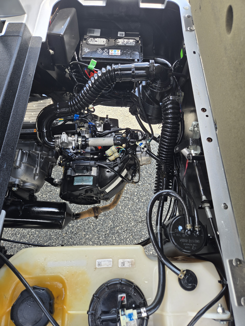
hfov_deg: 58.9
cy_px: 163
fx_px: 217
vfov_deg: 73.9
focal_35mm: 23
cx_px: 122
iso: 25
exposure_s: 1/202
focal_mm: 5.4
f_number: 1.8
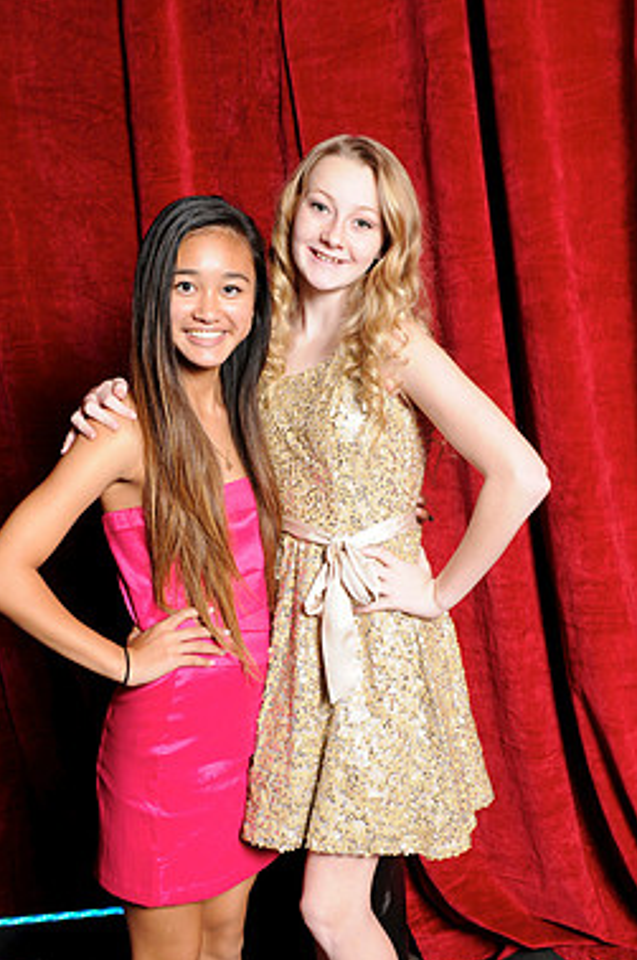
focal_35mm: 50
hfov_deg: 26.9
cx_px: 293
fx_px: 1331
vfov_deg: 39.5
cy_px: 569
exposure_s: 1/60
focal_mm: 28
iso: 400
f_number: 8
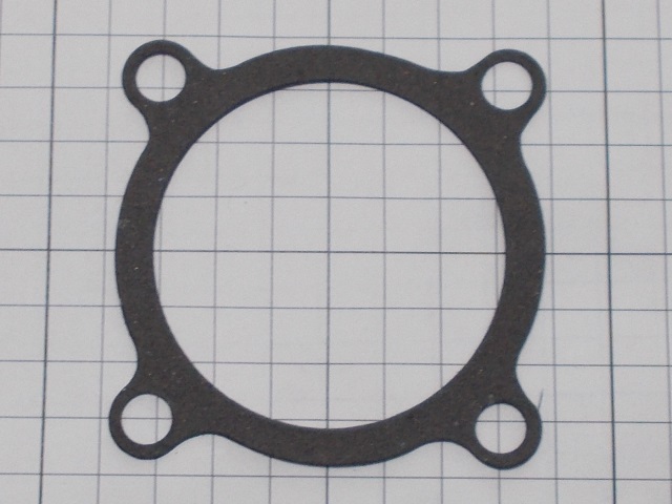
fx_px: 505
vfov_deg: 53.1
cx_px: 336
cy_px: 252
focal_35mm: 26
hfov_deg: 67.3
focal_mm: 4.6
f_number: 3.2
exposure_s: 1/25
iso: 100
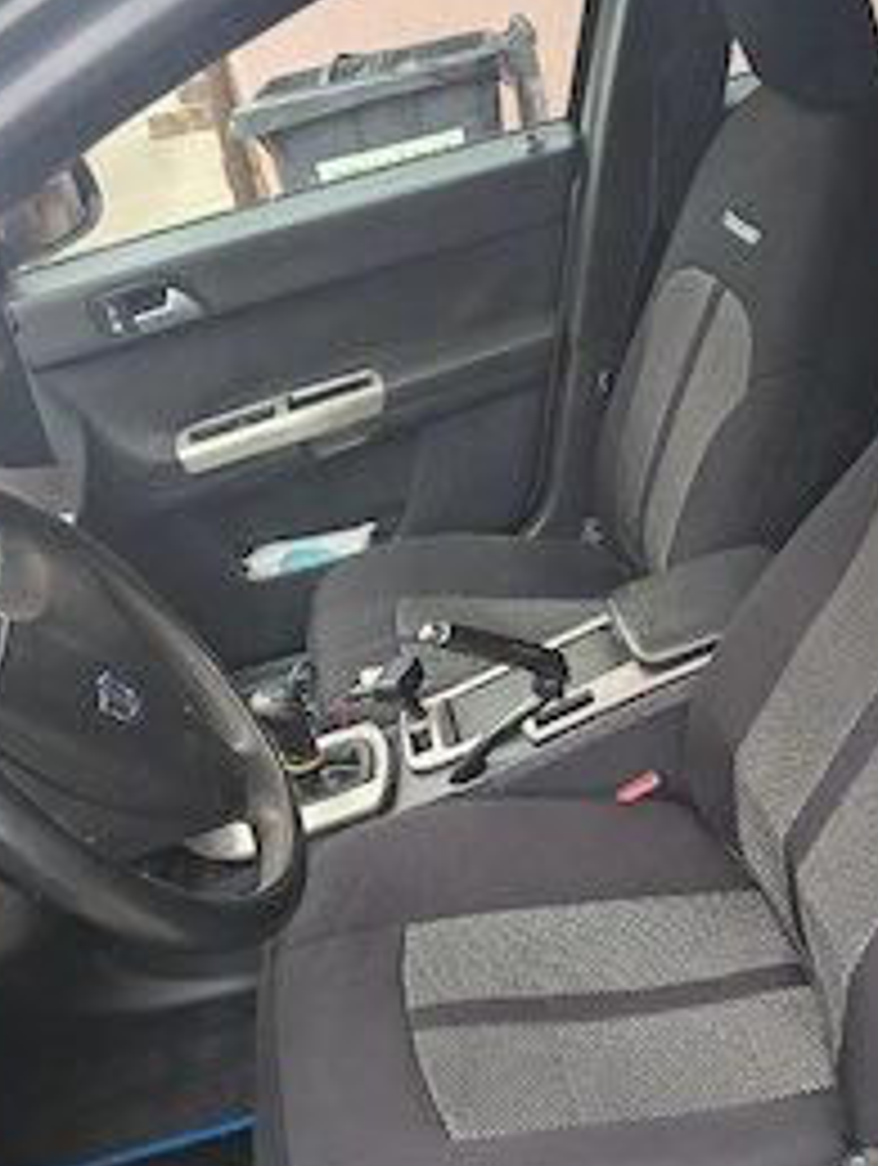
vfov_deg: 48.1
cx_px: 536
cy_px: 878
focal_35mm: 37
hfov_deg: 38.6
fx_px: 1248
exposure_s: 1/50.3
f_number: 1.8
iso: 641
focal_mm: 5.56
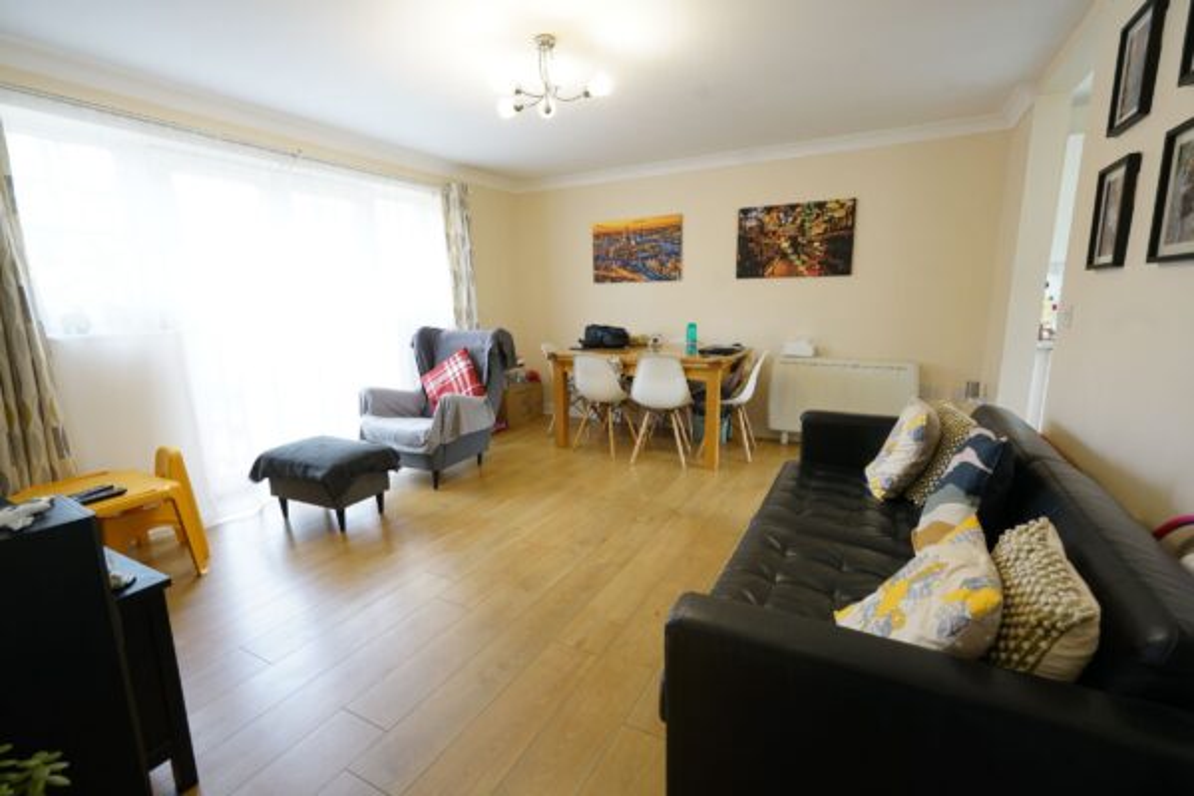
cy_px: 398
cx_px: 597
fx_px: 531
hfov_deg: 96.7
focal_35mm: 16
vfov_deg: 73.7
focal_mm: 16
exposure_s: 1/10
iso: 500
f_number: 5.6
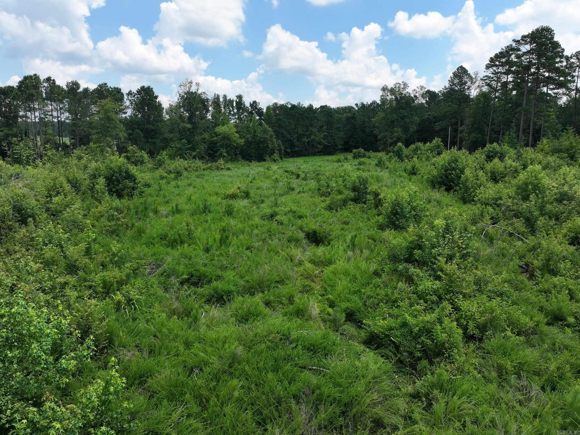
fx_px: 402
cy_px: 218
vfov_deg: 56.8
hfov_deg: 71.6
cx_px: 290
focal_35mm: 24
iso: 160
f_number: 2.8
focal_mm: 12.29
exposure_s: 1/2000
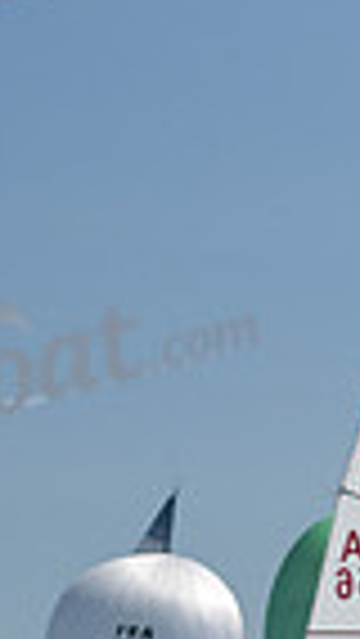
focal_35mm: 299
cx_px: 493
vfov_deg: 7.2
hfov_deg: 4.1
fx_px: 5068
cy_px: 567
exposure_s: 1/1250
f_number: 5.6
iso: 250
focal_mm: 70
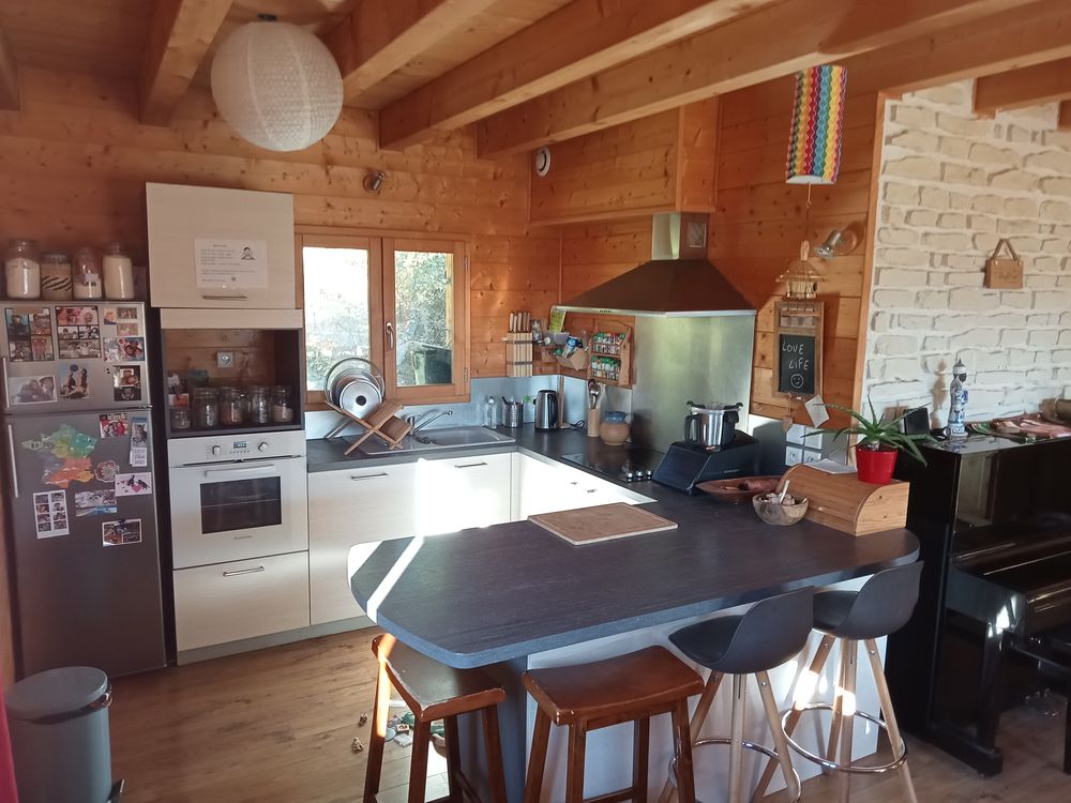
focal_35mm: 28
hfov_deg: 63.4
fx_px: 866
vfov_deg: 49.7
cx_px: 536
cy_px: 402
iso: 246
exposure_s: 1/33.3
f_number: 2.2
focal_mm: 3.46
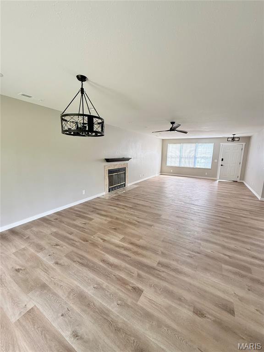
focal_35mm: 14
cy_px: 176
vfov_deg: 102.1
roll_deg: -2.8
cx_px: 132
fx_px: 142
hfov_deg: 85.7
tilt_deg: -8.8
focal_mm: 2.22
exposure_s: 1/99
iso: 125
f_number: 2.2
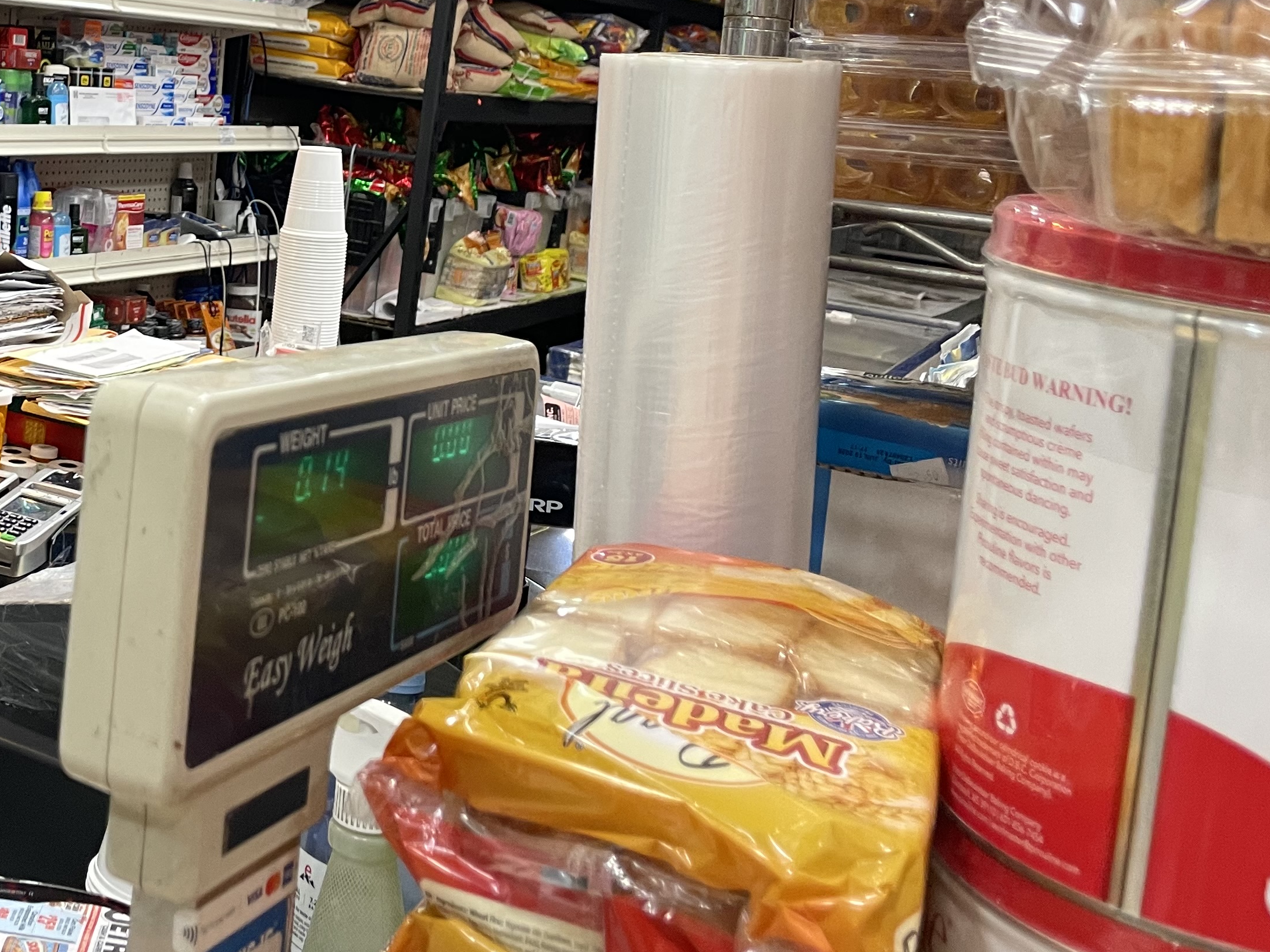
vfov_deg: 29.5
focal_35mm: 48
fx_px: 1761
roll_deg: -5.6
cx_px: 128
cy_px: 173
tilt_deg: -3.9
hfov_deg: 37.1
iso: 125
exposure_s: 1/60
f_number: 1.6
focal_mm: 4.2
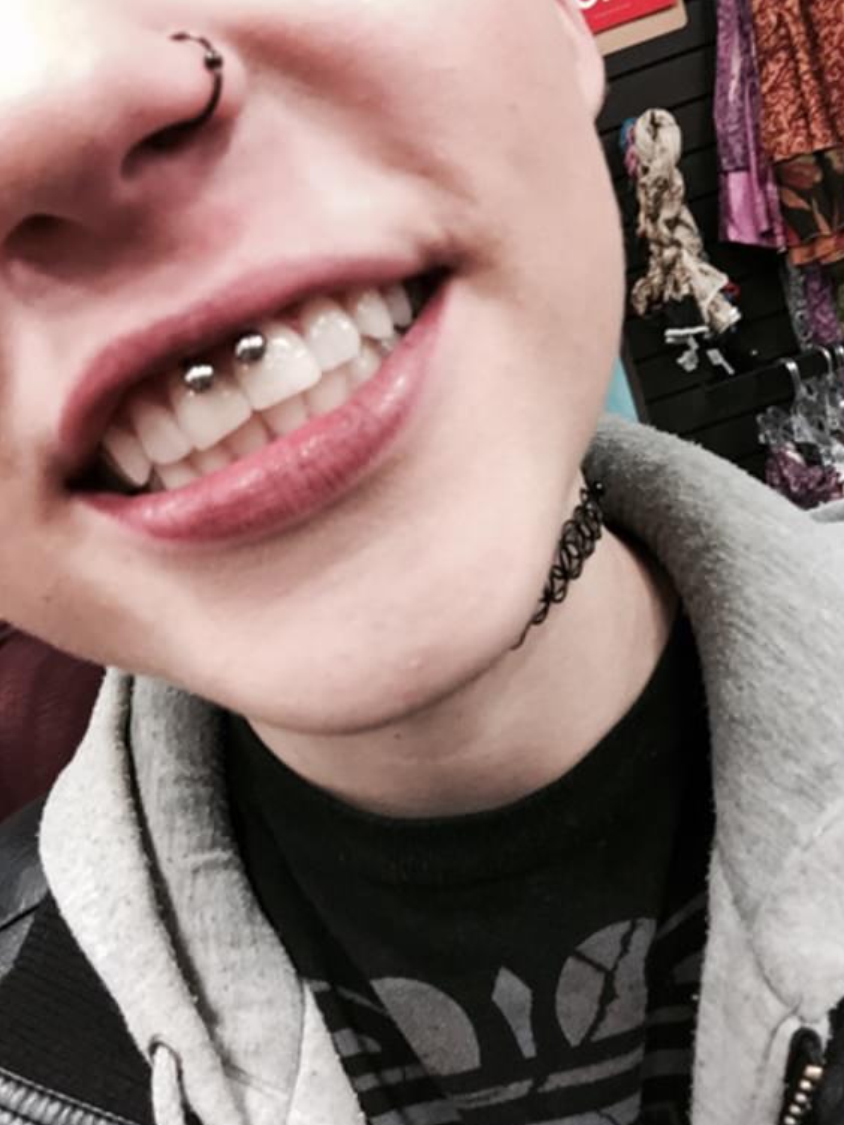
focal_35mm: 33
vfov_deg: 55.3
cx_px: 447
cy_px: 573
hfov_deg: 42.9
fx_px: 1073
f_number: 2.2
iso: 160
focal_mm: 2.65
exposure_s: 1/30
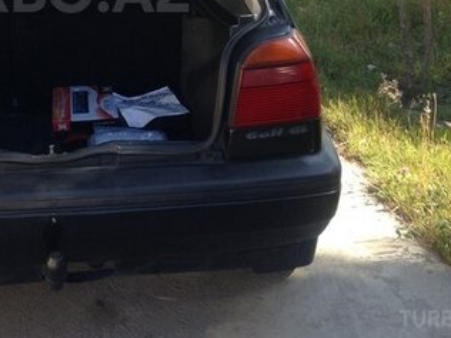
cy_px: -9
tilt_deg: -11.8
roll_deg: +1.5
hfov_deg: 27.1
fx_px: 899
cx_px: 43
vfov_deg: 20.5
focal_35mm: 69
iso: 50
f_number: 2.4
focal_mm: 4.12
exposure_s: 1/339
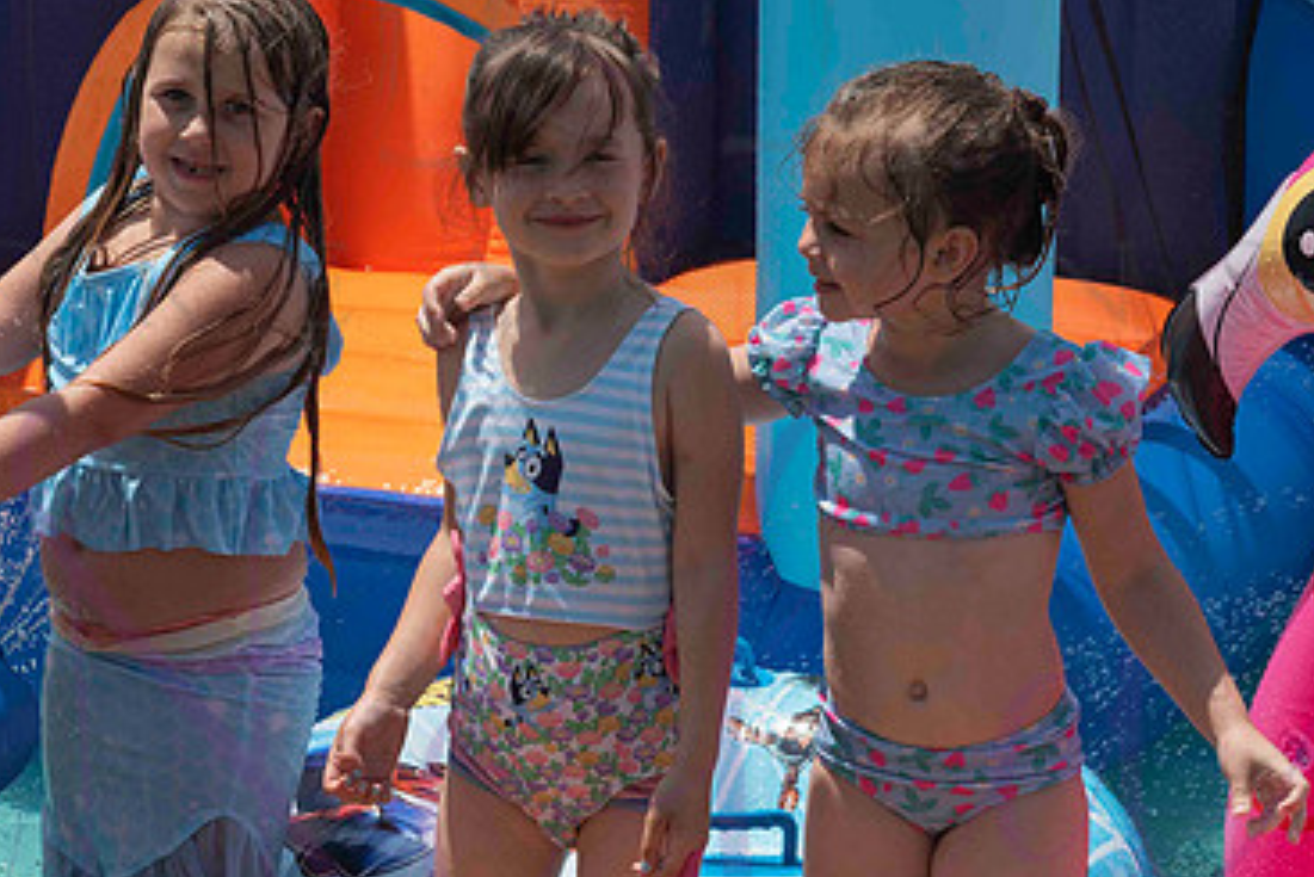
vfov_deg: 9.7
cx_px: 635
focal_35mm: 142
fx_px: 5185
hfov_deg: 14.4
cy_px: 448
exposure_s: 1/800
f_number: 11
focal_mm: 85
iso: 400
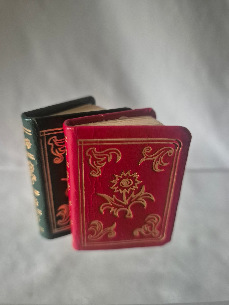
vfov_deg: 73.9
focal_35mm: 23
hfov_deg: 58.9
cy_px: 152
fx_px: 203
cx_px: 114
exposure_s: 1/100
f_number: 1.8
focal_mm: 5.4
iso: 2000
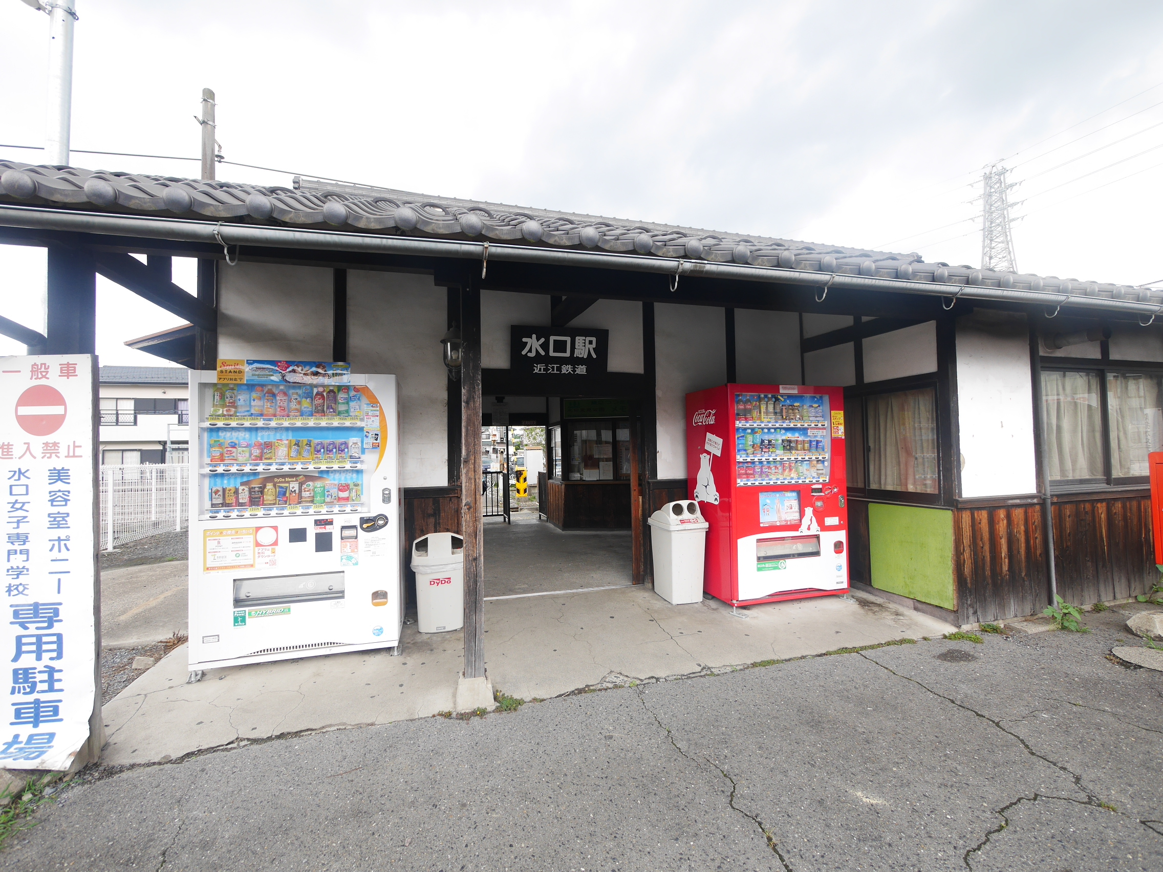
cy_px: 436
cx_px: 582
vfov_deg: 85.7
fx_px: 470
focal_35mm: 14
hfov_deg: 102.1
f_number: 4
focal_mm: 7
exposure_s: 1/125
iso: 200
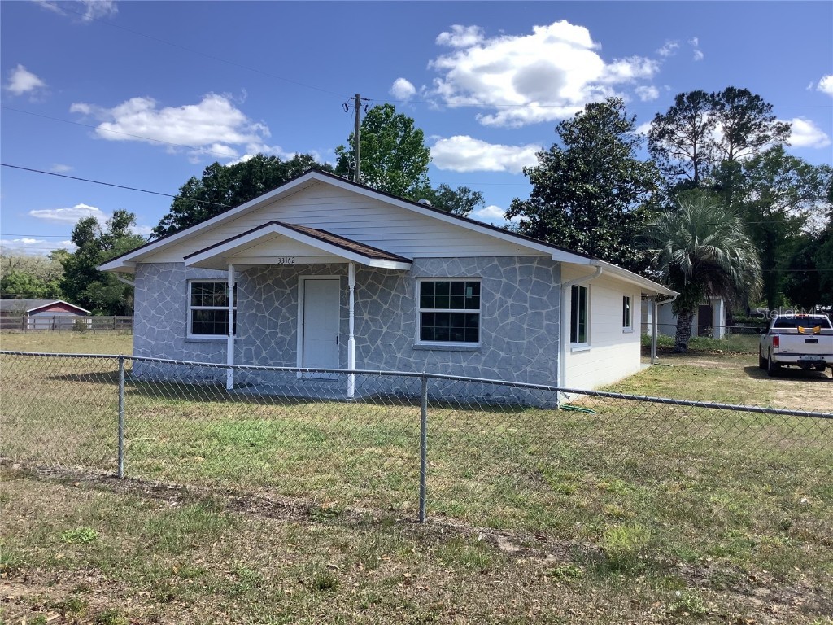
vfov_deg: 45.4
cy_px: 312
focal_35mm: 31
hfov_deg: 58.4
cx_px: 416
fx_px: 746
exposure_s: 1/849
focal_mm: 3.3
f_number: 2.4
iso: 25
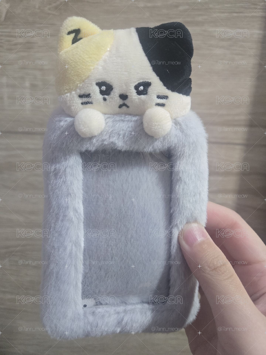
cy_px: 178
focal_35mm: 23
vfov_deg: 73.9
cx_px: 133
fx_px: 236
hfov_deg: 58.9
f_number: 1.8
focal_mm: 5.4
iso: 640
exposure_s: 1/120
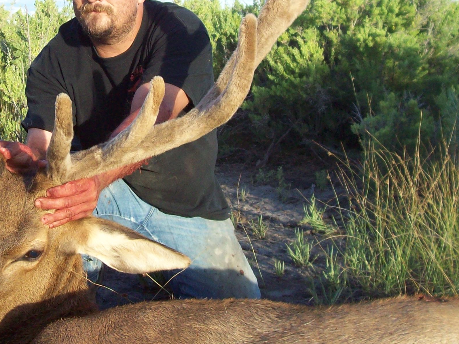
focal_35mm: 69
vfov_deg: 21.2
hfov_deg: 27.6
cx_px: 92
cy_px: 93
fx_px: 915
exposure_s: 1/219
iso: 80
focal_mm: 6
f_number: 2.7
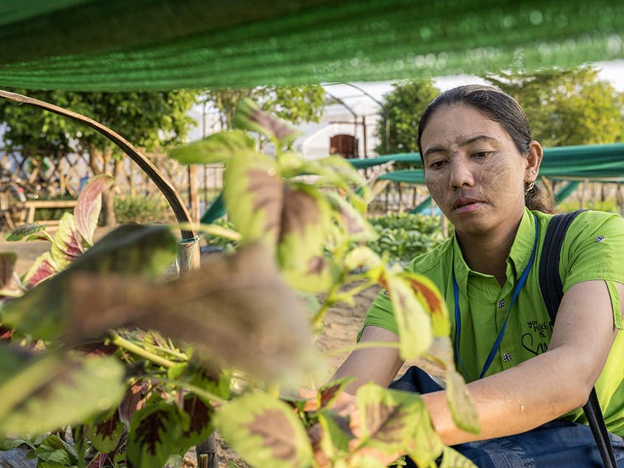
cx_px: 348
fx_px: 677
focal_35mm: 38
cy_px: 234
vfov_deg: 38.1
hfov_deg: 49.4
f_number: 5.6
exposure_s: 1/250
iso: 500
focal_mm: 34.5
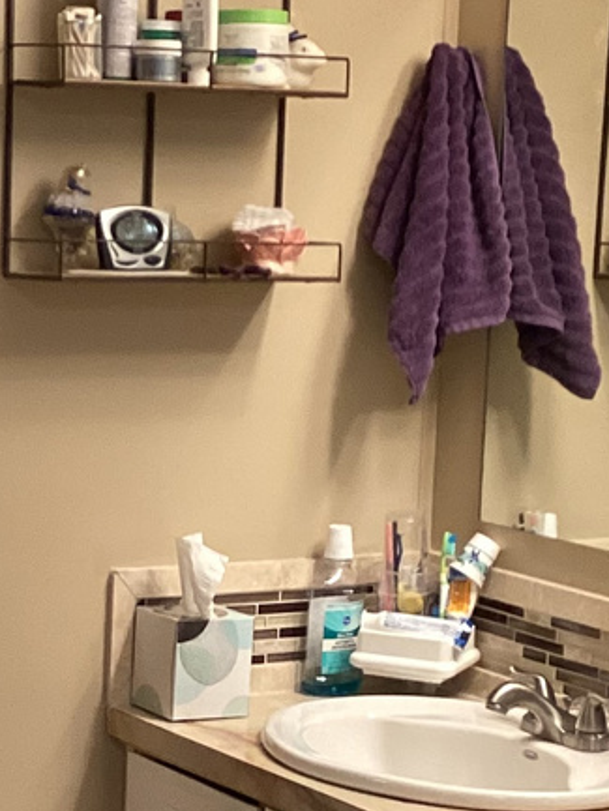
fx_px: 2579
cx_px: 195
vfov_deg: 17.8
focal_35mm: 110
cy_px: 614
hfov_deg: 13.4
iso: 200
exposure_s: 1/60
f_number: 2.4
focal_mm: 3.3
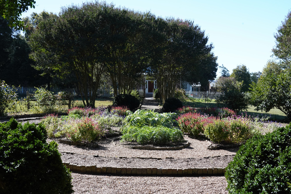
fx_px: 283
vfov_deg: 37.9
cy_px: 97
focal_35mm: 35
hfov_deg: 54.4
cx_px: 146
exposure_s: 1/100
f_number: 13
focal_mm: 35
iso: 800
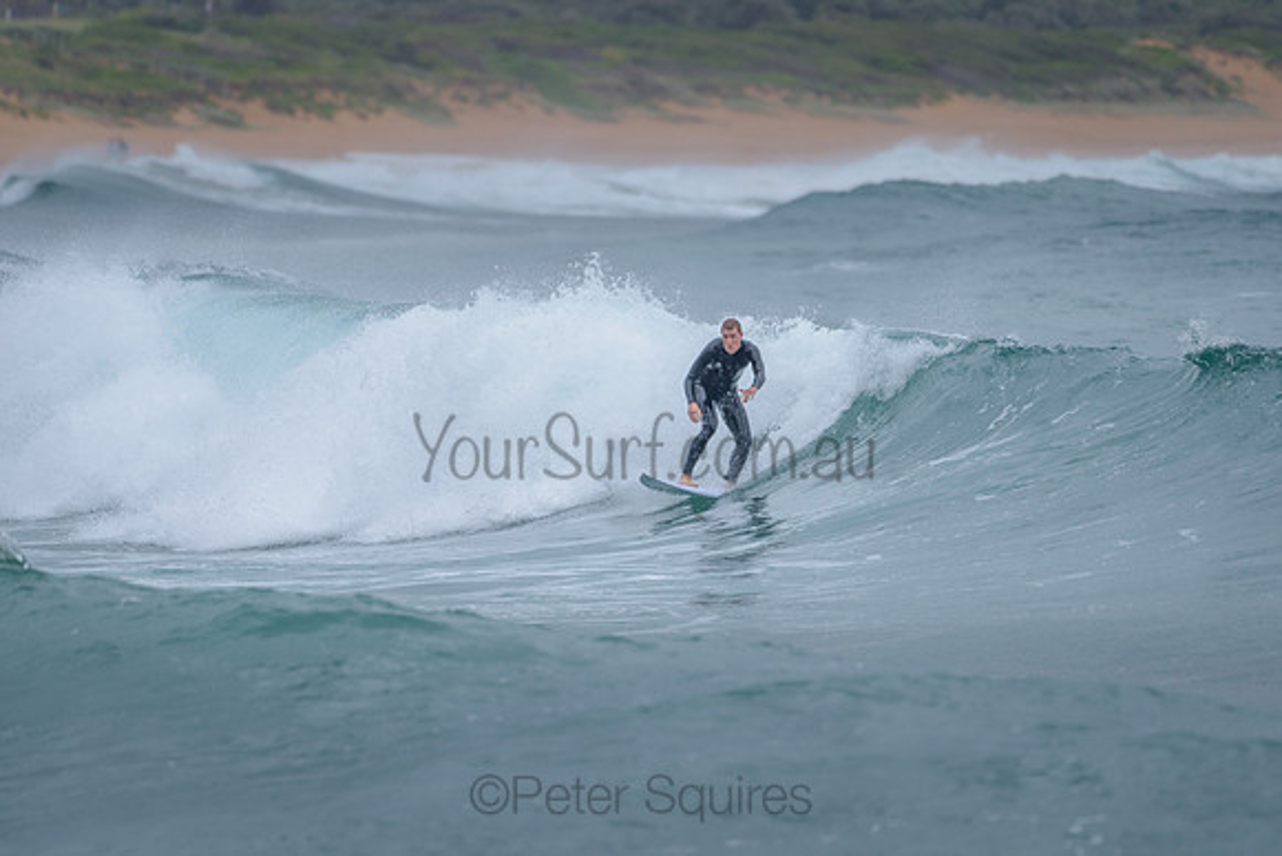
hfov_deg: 3.4
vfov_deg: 2.2
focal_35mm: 613
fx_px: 21842
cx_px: 672
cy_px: 392
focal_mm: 500
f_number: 5.6
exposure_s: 1/1250
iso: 500
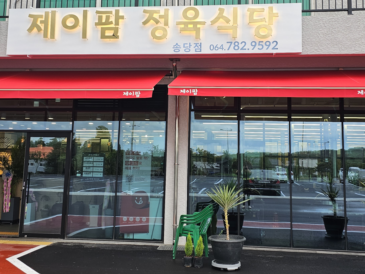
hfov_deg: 44.8
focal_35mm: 42
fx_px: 443
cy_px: 107
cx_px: 192
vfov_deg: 34.2
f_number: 1.7
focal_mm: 6.3
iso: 32
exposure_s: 1/359
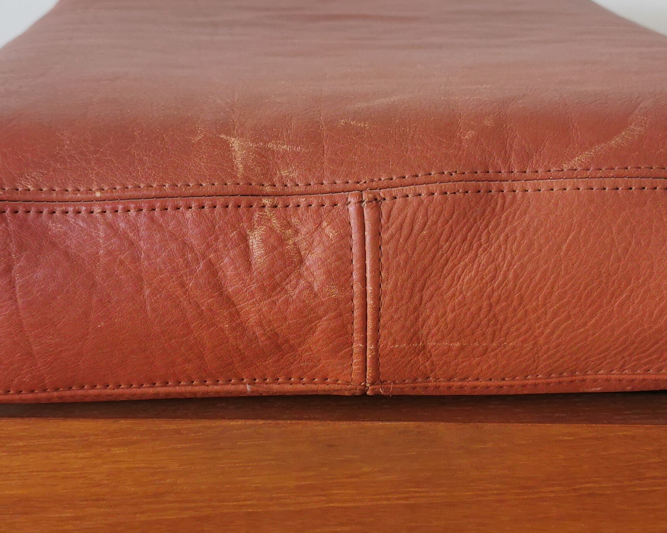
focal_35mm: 56
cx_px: 341
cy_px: 314
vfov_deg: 27.1
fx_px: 1105
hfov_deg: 33.6
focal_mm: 5.58
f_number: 1.8
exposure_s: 1/100
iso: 125
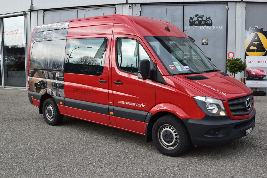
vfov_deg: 34.2
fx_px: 289
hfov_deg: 49.5
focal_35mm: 39
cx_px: 134
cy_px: 89
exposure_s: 1/250
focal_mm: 26
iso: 400
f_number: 10
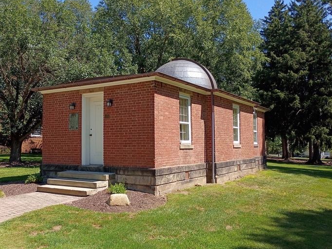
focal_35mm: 34
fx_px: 326
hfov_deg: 53.7
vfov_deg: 41.8
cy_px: 123
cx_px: 140
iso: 100
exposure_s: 1/638
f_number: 1.8
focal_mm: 4.27
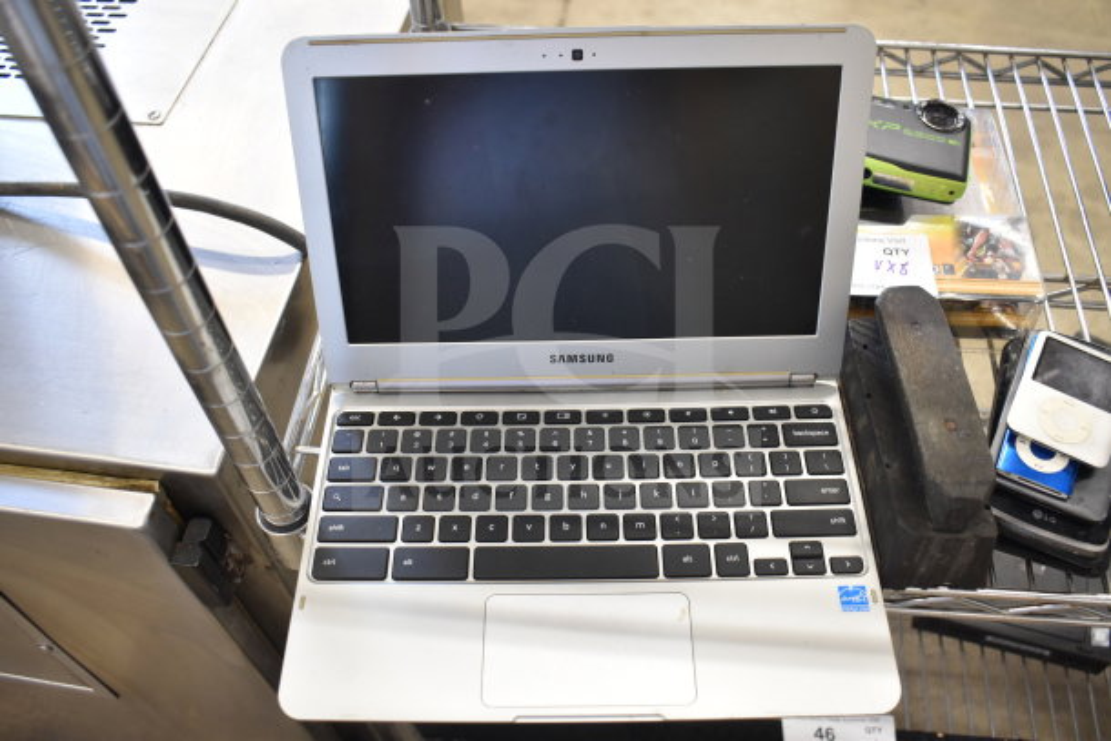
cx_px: 556
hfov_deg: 57.2
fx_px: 1019
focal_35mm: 33
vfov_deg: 40.0
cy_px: 370
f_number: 3.8
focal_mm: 22
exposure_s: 1/30
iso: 1000
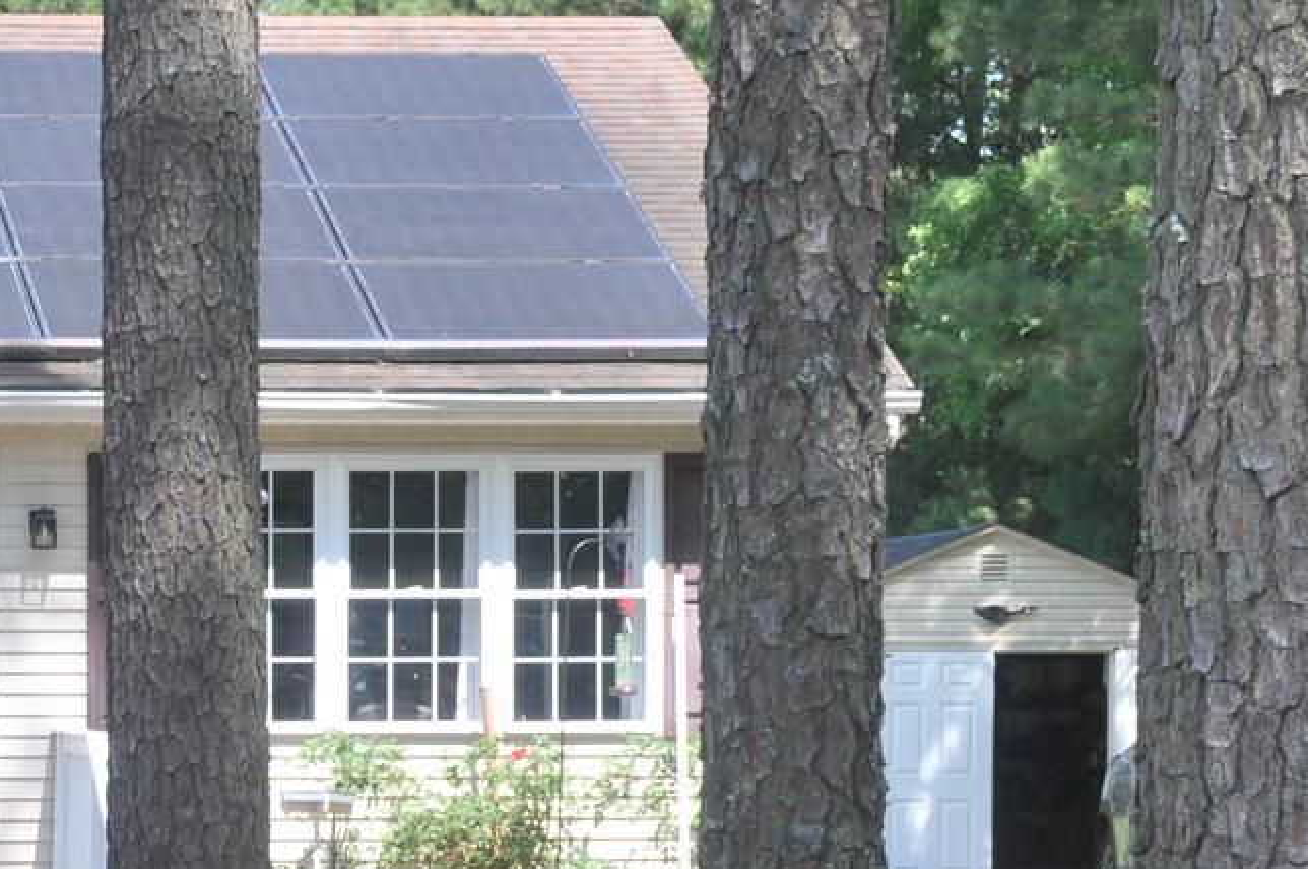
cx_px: -268
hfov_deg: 13.9
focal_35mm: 143
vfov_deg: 9.5
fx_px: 5190
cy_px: 877
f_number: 10
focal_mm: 30
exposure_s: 1/100
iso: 200
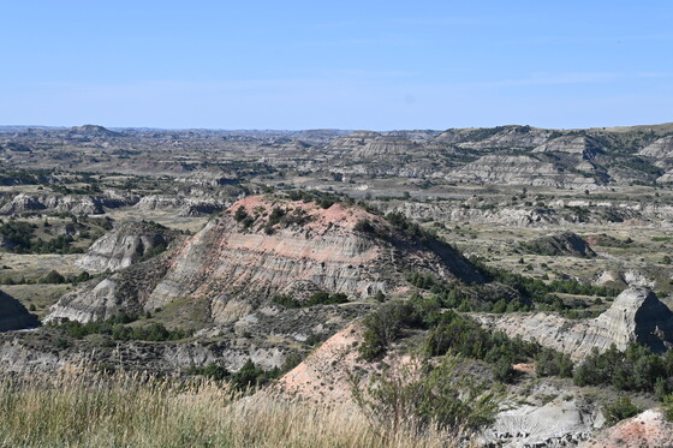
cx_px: 336
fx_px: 1402
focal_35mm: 75
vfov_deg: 18.2
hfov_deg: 27.0
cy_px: 224
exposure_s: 1/400
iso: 100
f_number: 7.1
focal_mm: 50
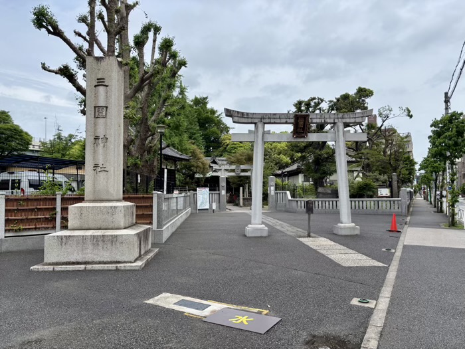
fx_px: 349
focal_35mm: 26
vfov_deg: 53.1
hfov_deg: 67.3
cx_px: 232
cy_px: 174
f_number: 1.6
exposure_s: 1/3650
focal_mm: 5.96
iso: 50
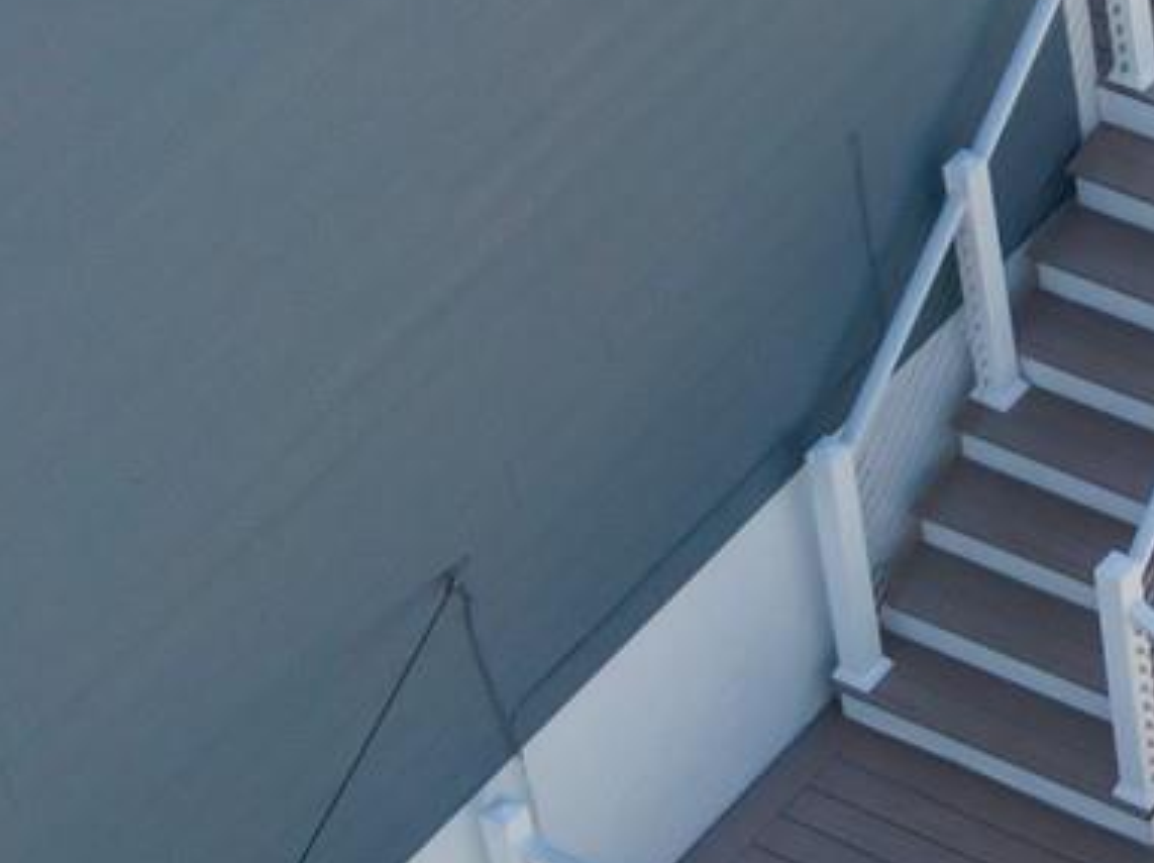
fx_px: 5595
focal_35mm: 168
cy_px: -171
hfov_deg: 11.1
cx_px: 2005
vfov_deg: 8.7
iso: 100
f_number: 3.5
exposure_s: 1/1000
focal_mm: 6.92
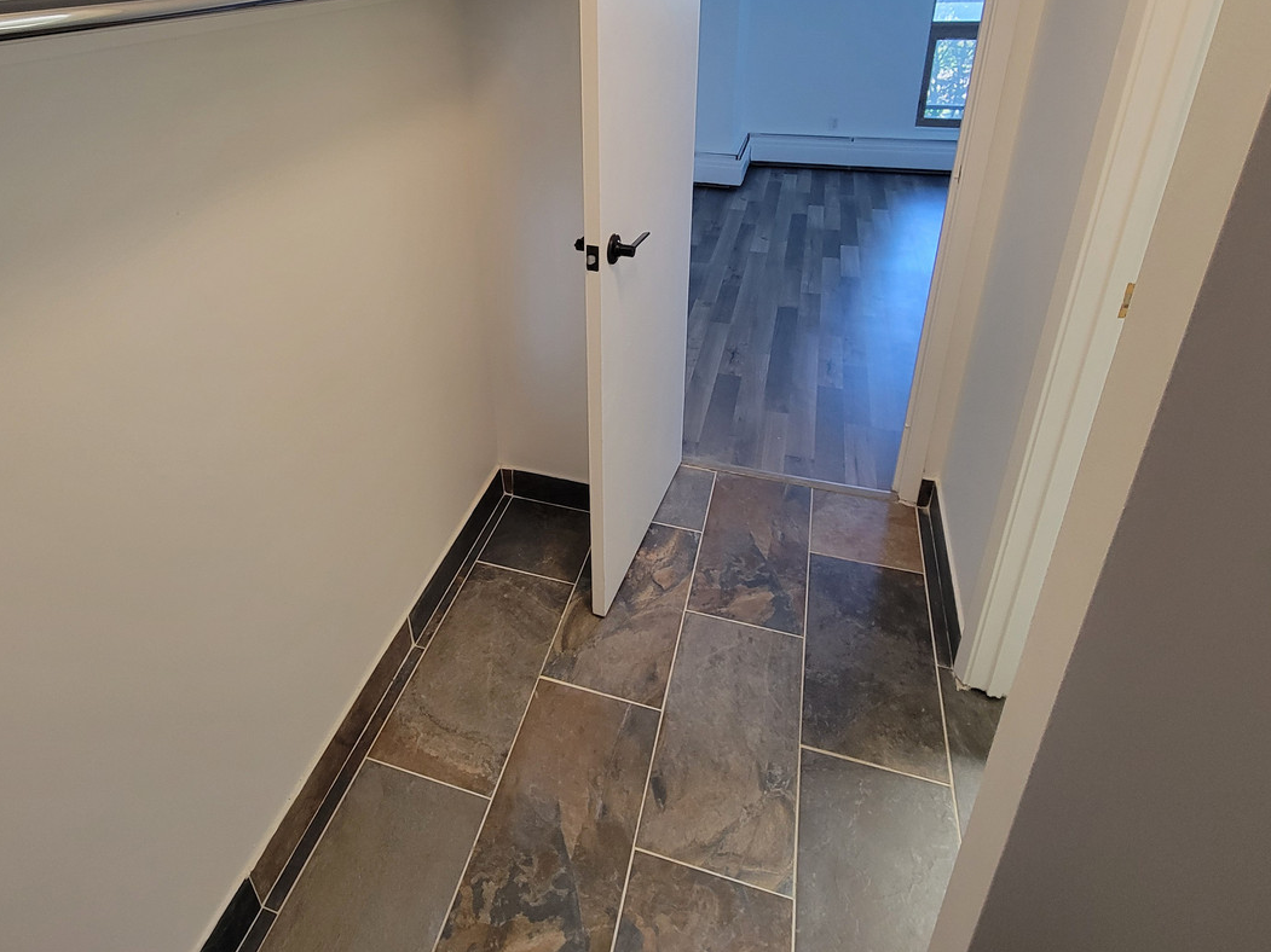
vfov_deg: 66.0
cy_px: 286
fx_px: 698
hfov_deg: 84.2
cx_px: 545
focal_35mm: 19
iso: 160
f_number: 2.2
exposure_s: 1/60
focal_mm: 2.2
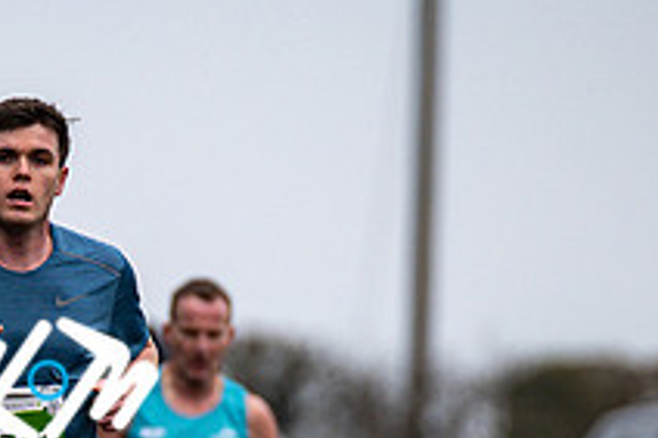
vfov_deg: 1.1
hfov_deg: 1.7
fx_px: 22482
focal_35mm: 1231
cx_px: 47
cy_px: 447
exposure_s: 1/1600
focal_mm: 300
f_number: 2.8
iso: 250
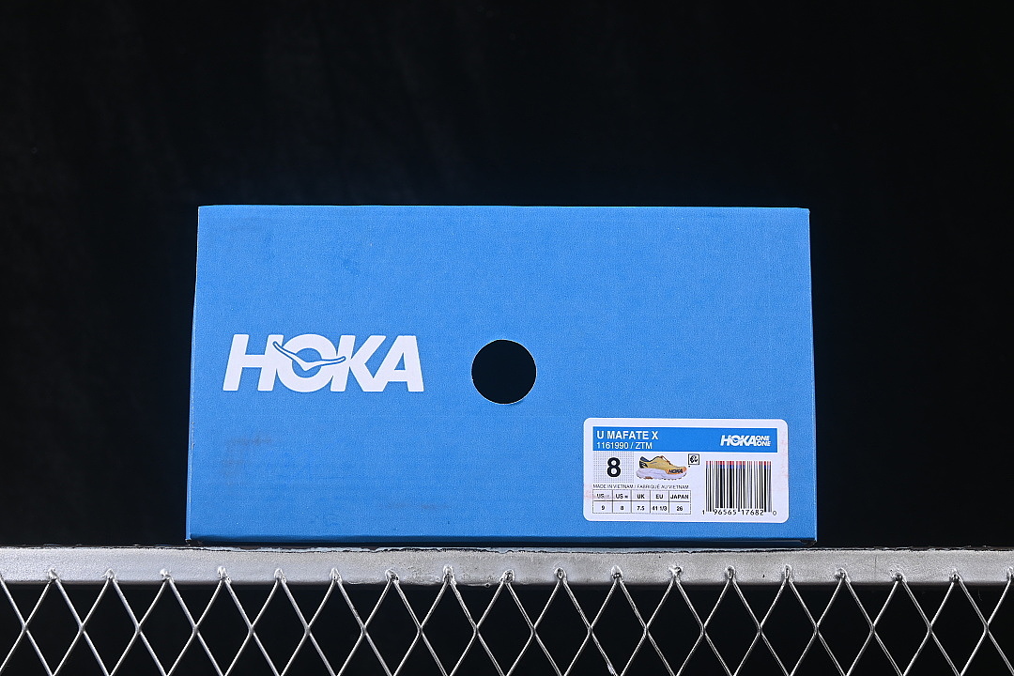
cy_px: 338
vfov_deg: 18.2
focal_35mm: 75
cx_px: 507
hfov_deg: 27.0
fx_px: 2112
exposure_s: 1/80
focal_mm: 50
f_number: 8
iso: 160
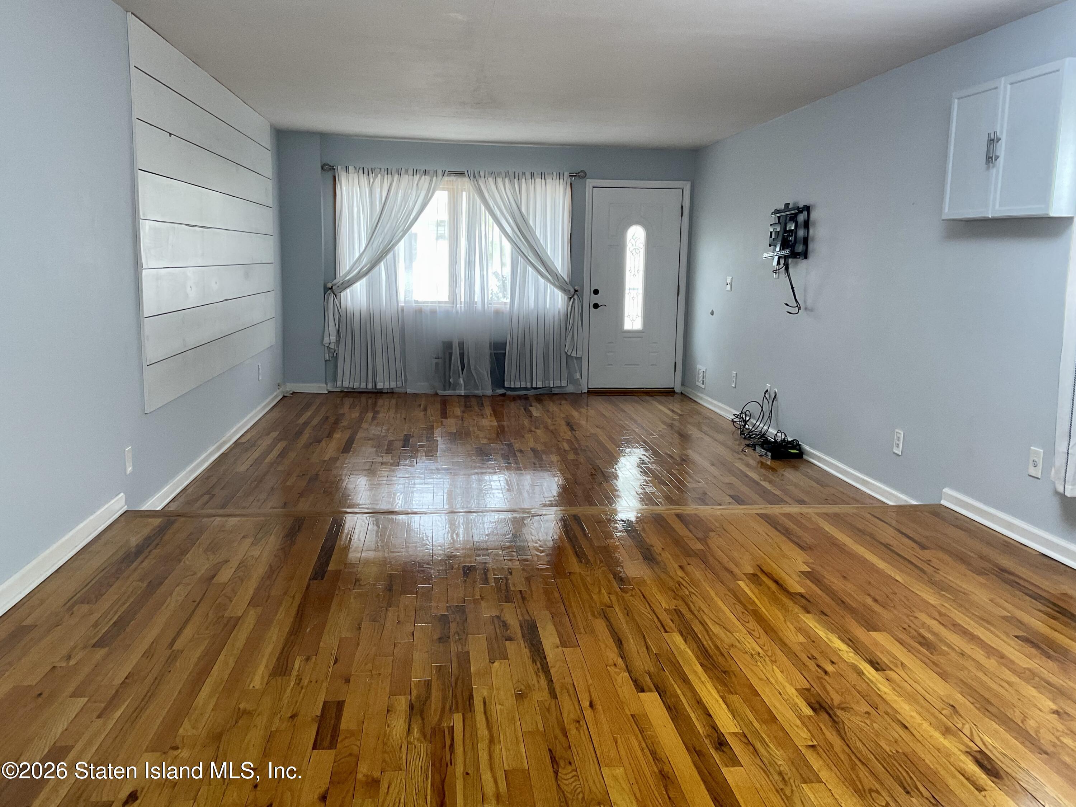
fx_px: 901
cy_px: 404
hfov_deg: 61.7
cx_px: 538
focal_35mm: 29
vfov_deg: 48.2
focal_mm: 3
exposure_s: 1/60
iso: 64
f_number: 1.8
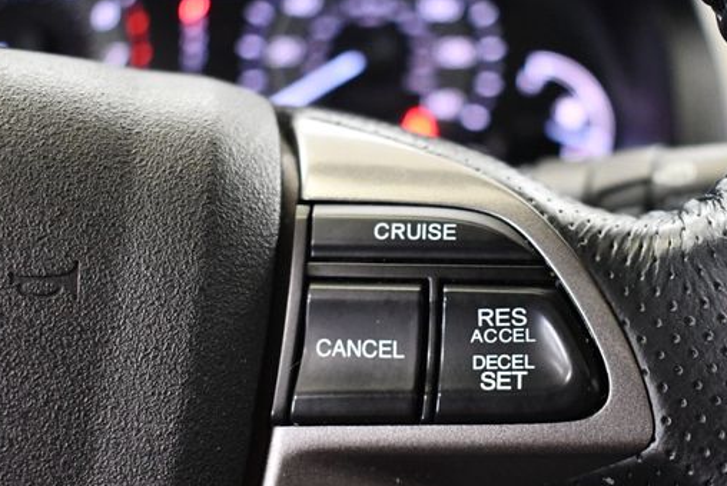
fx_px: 1274
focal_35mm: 63
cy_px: 302
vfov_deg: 21.6
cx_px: 418
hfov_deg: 31.8
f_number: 4
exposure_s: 1/60
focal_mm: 25
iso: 4500
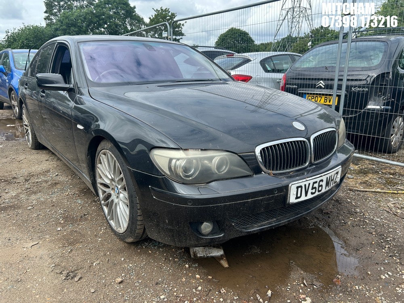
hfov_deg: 67.3
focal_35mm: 26
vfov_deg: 53.1
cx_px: 202
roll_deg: +0.5
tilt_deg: -13.6
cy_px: 152
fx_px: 303
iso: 50
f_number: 1.5
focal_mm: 5.7
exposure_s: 1/1621
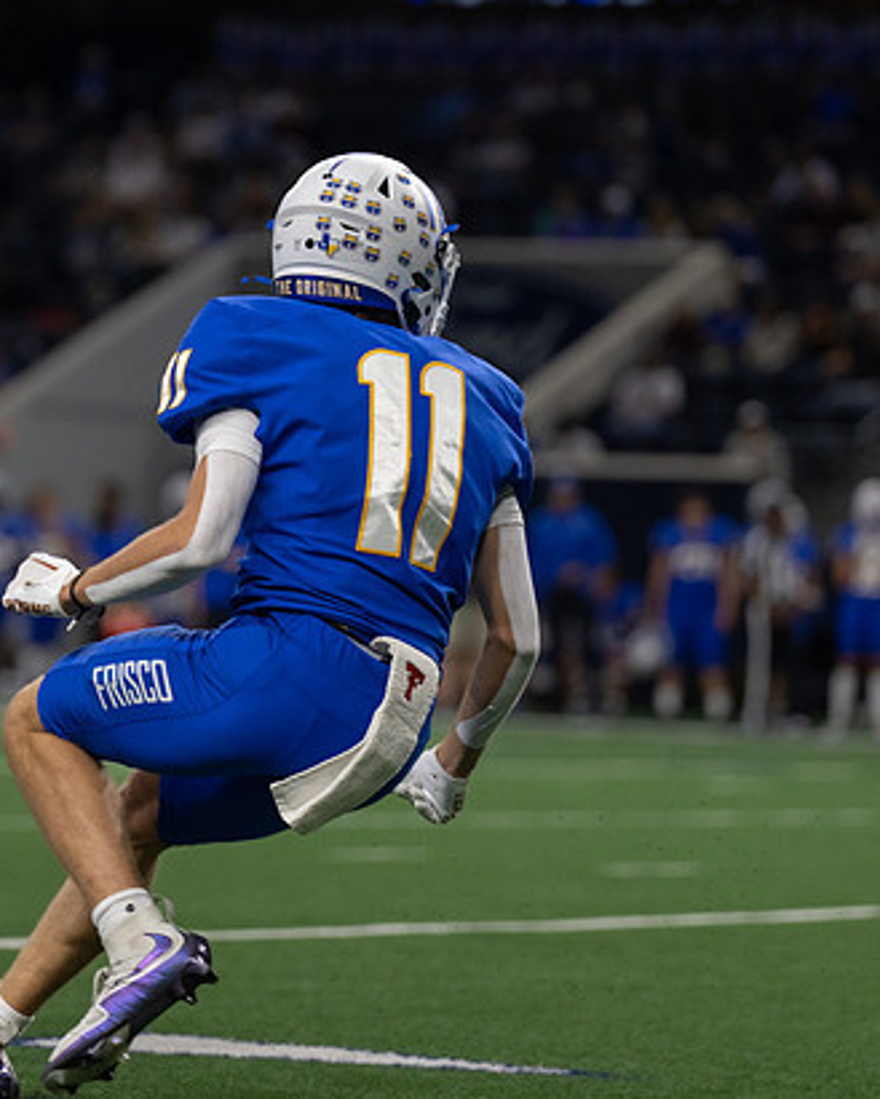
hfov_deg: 6.5
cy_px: 434
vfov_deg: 8.2
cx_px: 132
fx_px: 7713
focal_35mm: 237
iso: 1250
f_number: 2.8
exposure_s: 1/1250
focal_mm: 134
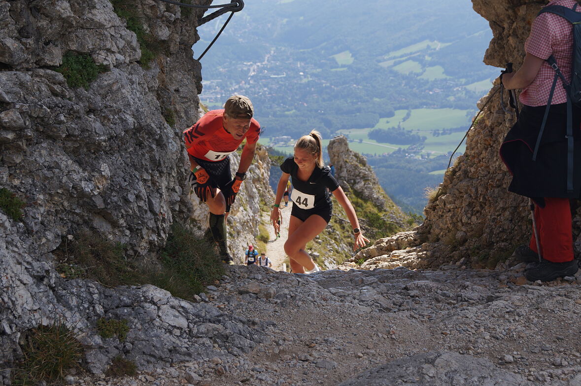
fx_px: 1209
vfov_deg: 18.1
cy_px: 193
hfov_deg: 27.0
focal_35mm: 75
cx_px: 290
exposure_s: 1/200
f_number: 9
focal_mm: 50
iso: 100
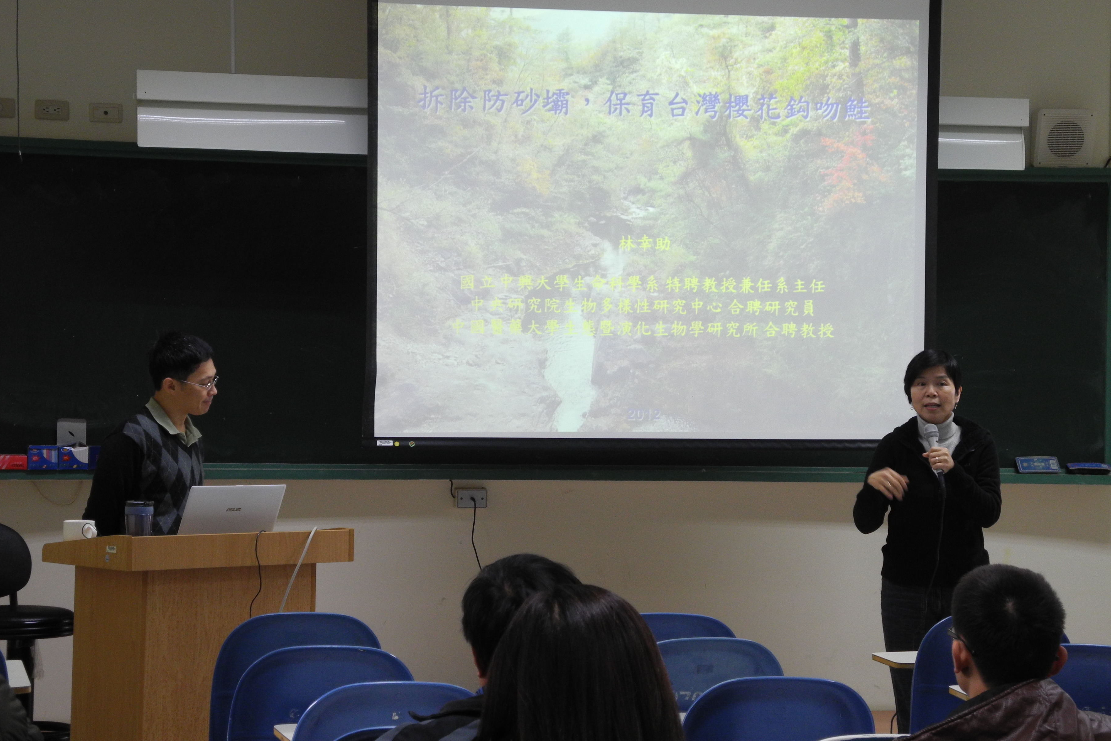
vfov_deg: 15.4
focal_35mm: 89
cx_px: 556
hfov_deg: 22.9
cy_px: 373
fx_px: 2746
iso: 260
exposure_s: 1/30
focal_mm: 18.1
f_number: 4
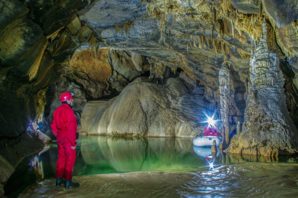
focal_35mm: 36
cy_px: 97
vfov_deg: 36.8
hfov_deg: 52.9
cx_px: 174
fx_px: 298
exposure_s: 30
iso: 200
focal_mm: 18
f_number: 16
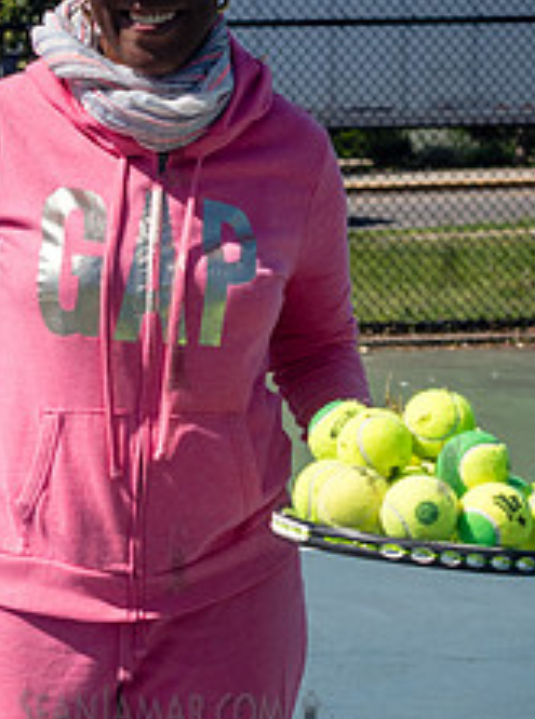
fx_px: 2612
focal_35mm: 126
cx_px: -17
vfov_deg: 15.6
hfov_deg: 11.6
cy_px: 505
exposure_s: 1/2500
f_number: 4.5
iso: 200
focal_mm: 35
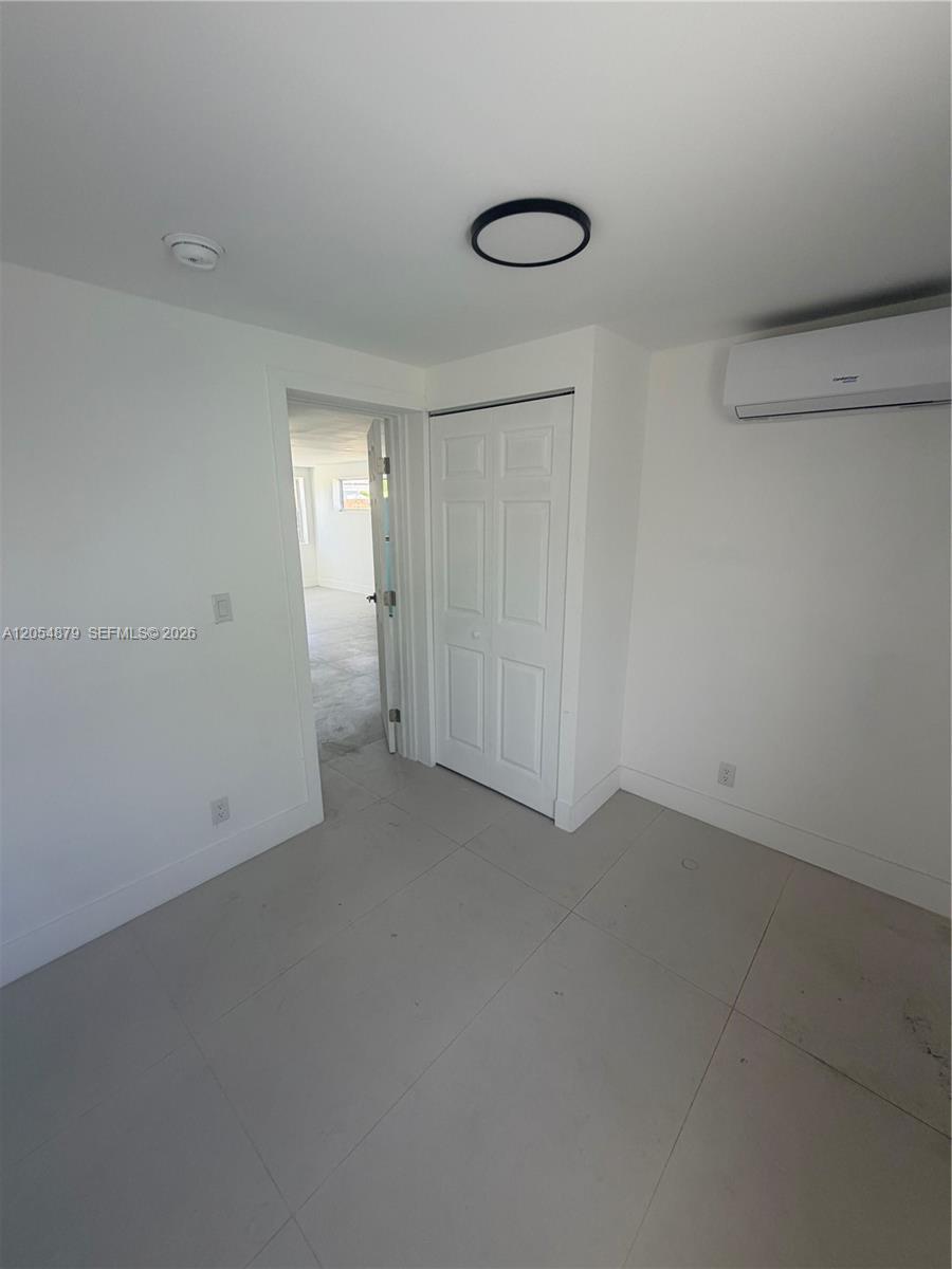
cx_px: 476
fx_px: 513
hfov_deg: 85.7
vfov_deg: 102.1
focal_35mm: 14
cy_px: 634
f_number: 2.2
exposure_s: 1/121
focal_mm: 2.22
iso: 125
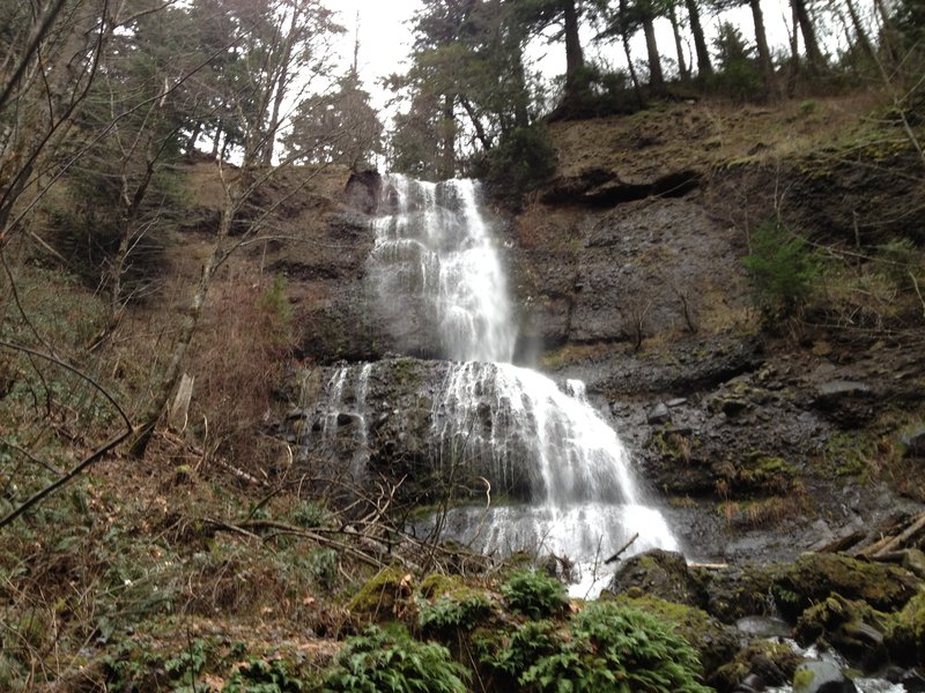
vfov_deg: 40.7
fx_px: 935
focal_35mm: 35
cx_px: 462
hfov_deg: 52.6
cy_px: 346
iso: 64
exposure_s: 1/20
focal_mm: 4.28
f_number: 2.4
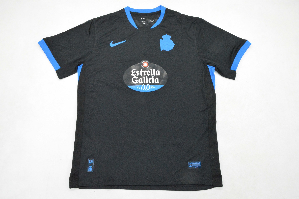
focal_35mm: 32
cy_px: 100
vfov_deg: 41.6
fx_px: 261
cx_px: 150
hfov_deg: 59.5
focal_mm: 21
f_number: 16
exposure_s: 1/200
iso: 6400
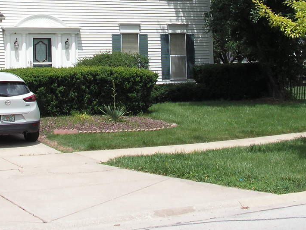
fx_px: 646
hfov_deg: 26.6
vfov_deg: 19.6
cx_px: 120
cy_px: -2
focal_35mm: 73
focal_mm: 6
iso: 50
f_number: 4.8
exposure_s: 1/320
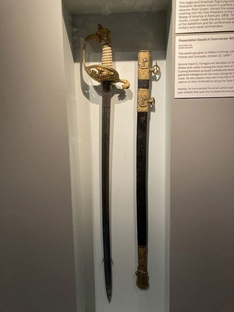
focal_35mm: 28
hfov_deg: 49.7
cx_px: 117
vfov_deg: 63.4
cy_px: 156
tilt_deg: -8.6
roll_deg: -0.2
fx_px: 252
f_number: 1.8
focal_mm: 3.99
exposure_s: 1/60
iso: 250
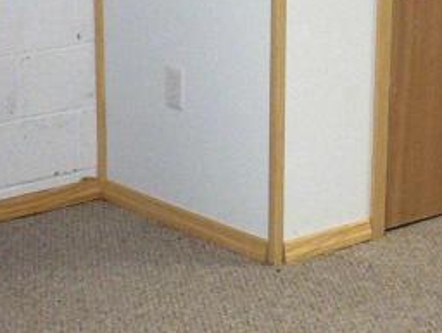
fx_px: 1548
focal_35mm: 121
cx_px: 309
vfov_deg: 12.1
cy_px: -46
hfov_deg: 16.2
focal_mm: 6
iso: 140
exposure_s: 1/30
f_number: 4.5
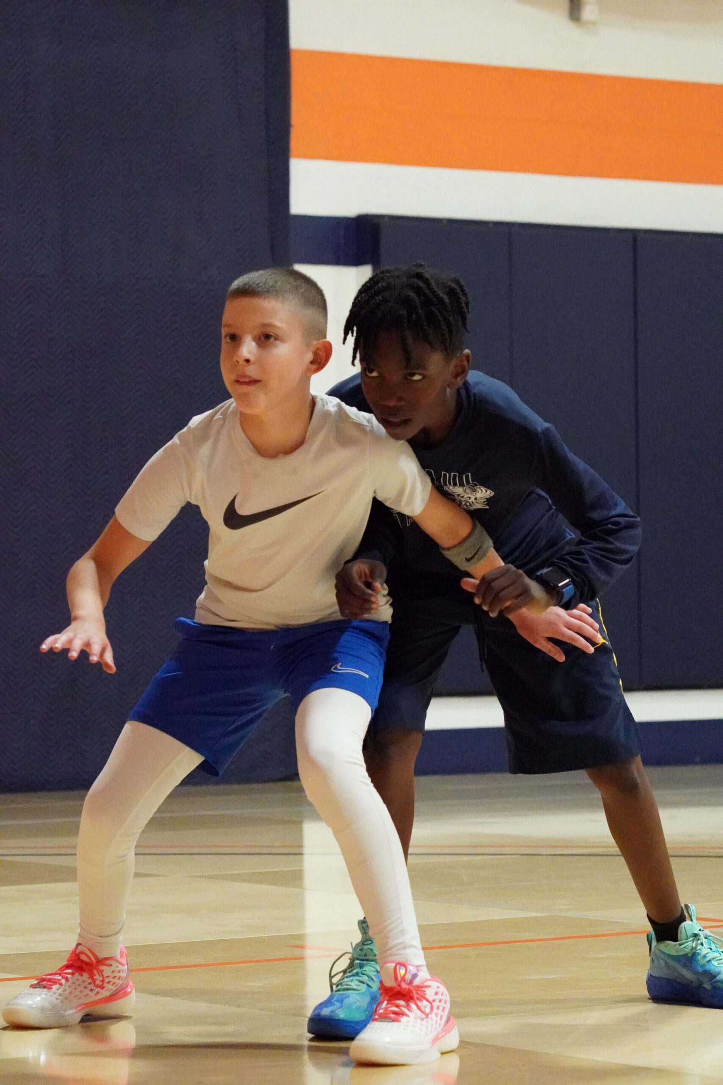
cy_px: 542
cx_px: 362
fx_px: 3840
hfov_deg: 10.8
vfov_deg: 16.1
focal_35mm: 128
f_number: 5.6
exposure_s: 1/500
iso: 16000
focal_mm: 85
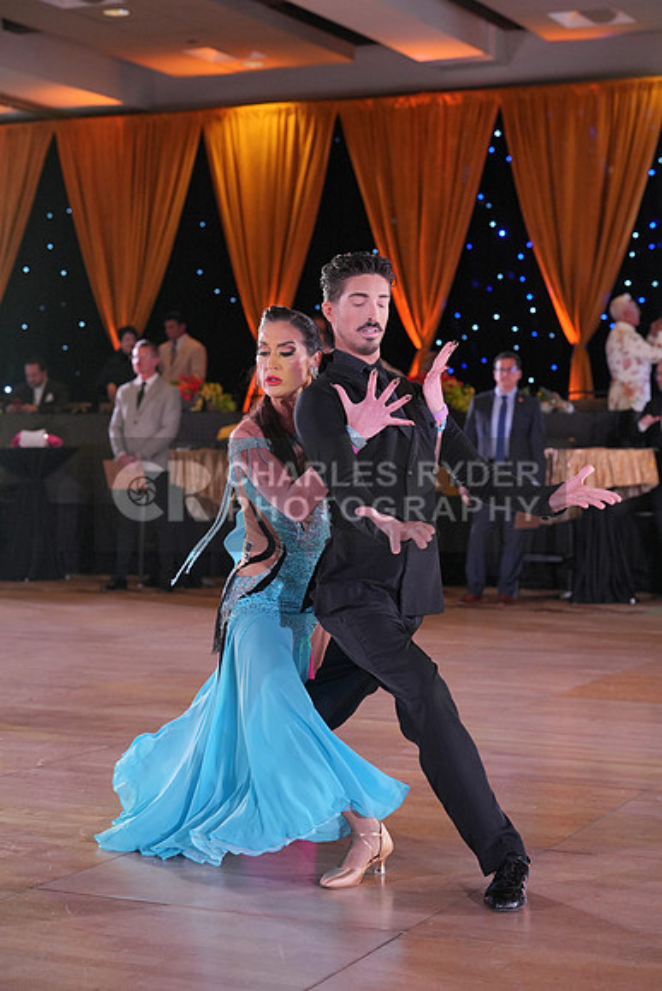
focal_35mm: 68
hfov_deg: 20.0
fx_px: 1874
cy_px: 496
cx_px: 331
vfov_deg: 29.6
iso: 2500
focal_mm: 68
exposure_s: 1/500
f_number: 4
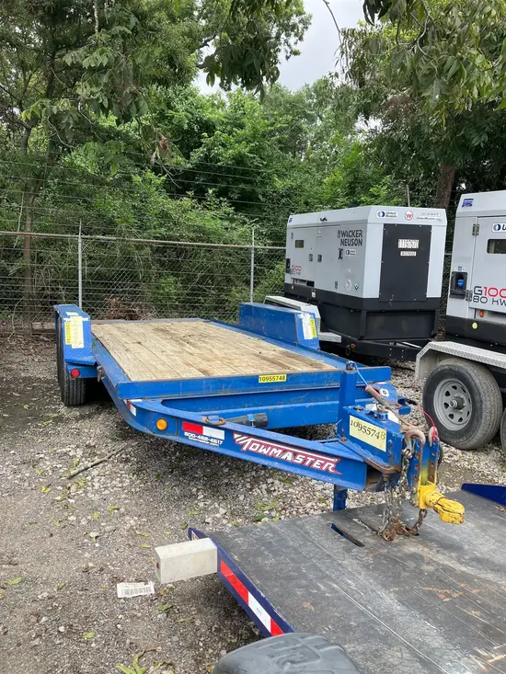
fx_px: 546
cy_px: 337
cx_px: 253
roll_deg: -3.0
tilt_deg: -10.0
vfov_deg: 63.4
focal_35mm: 28
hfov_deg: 49.8
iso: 32
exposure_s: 1/445
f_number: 1.8
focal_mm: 3.99
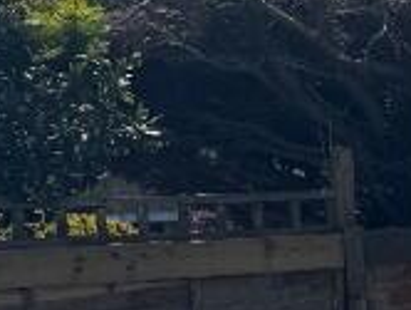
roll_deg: -0.2
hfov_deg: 10.4
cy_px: 260
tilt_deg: -6.6
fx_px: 1760
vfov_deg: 10.0
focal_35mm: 148
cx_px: 1156
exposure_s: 1/6410
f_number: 1.78
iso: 80
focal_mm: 6.76
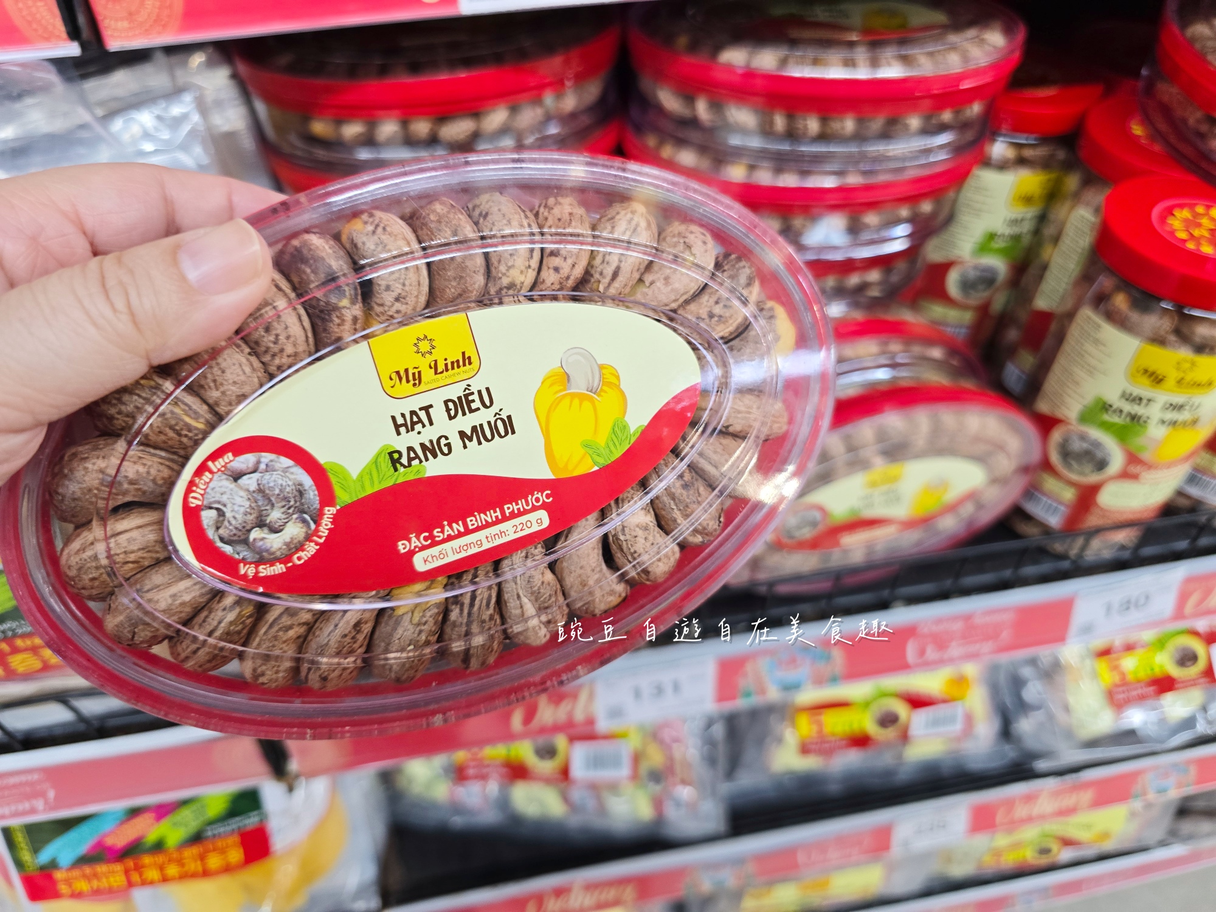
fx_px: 808
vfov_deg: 58.9
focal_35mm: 23
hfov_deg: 73.9
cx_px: 608
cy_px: 456
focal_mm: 6.3
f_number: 1.7
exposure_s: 1/100
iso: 200
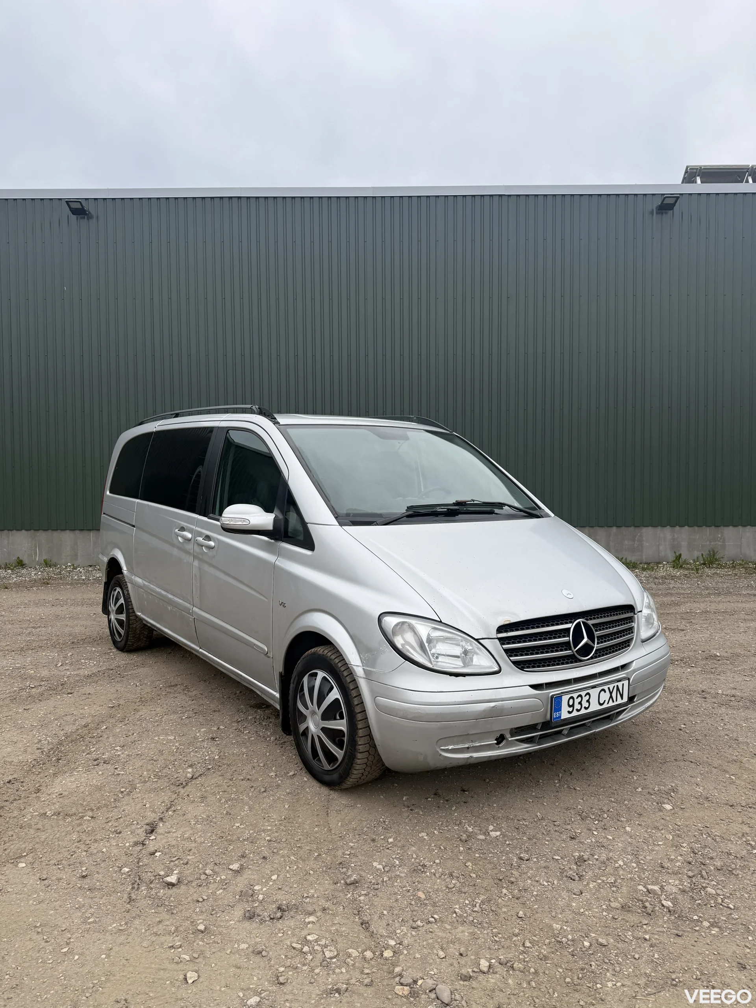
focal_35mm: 24
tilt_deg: -1.5
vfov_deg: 71.6
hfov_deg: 56.8
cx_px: 378
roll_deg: -0.7
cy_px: 504
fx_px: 699
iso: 80
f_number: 1.78
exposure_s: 1/1060
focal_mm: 6.76
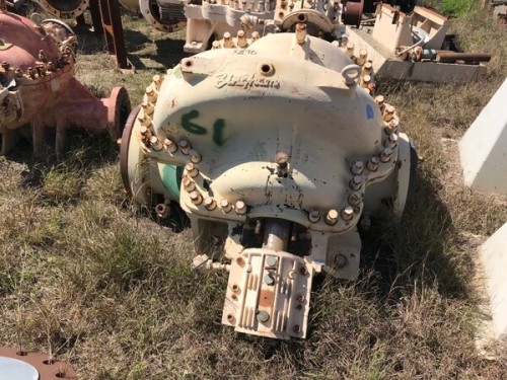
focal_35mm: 28
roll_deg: -3.1
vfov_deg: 49.7
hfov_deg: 63.4
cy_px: 190
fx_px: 410
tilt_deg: -31.3
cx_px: 254
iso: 20
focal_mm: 3.99
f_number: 1.8
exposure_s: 1/2336
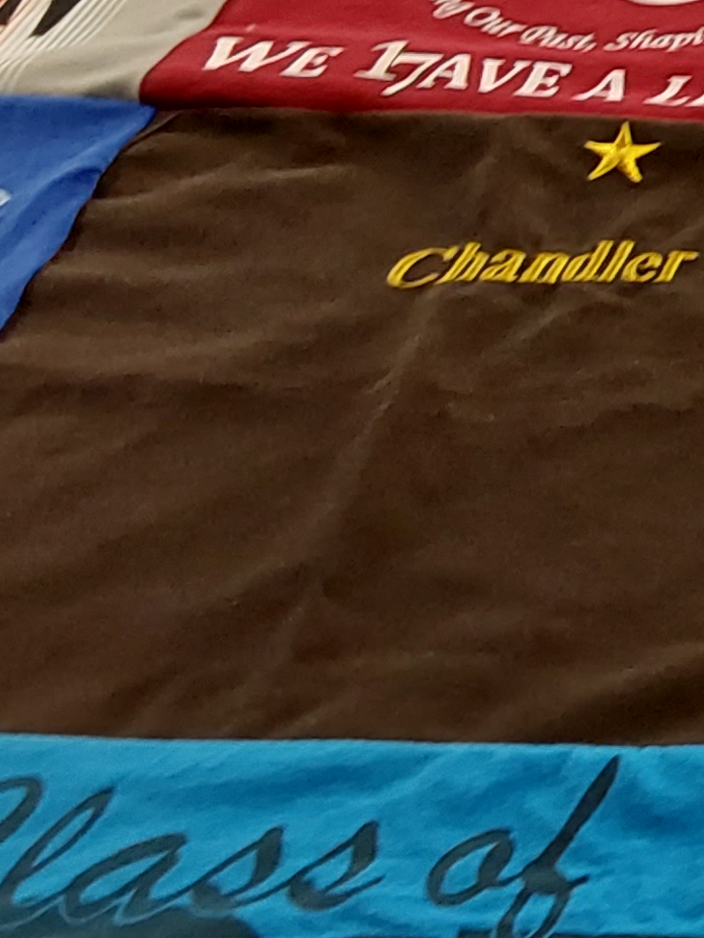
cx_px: 1426
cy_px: 364
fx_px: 2549
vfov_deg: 20.8
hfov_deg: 13.4
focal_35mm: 94
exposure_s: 1/50
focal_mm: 2.91
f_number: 1.9
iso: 100
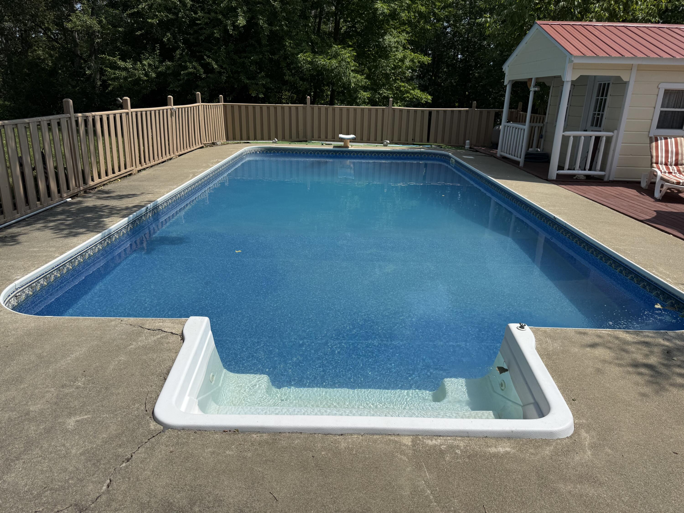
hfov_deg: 71.6
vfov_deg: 56.8
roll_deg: -1.3
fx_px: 474
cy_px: 256
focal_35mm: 24
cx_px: 342
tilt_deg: -18.6
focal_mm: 6.76
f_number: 1.78
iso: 80
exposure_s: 1/6711
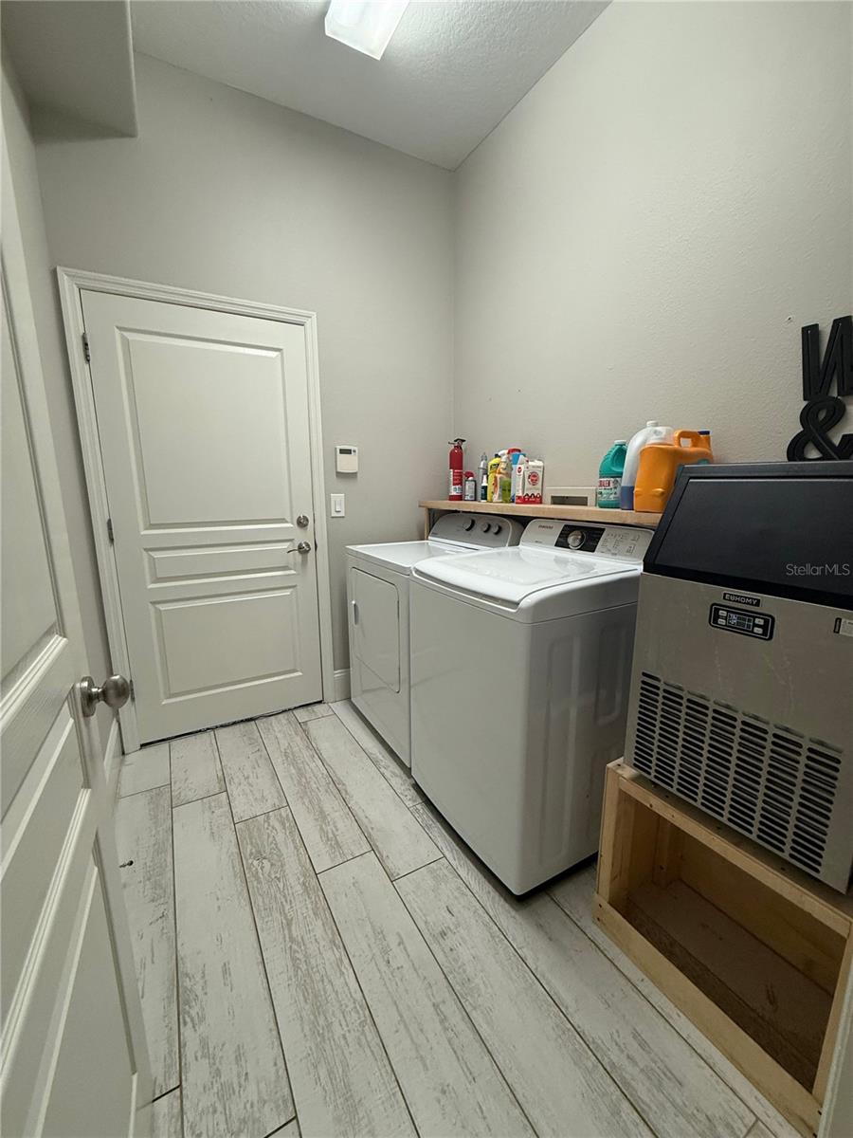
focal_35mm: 14
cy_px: 569
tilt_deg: -10.6
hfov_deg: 85.7
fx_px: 460
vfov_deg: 102.1
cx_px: 426
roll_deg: -0.5
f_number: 2.2
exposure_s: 1/60
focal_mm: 2.22
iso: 320
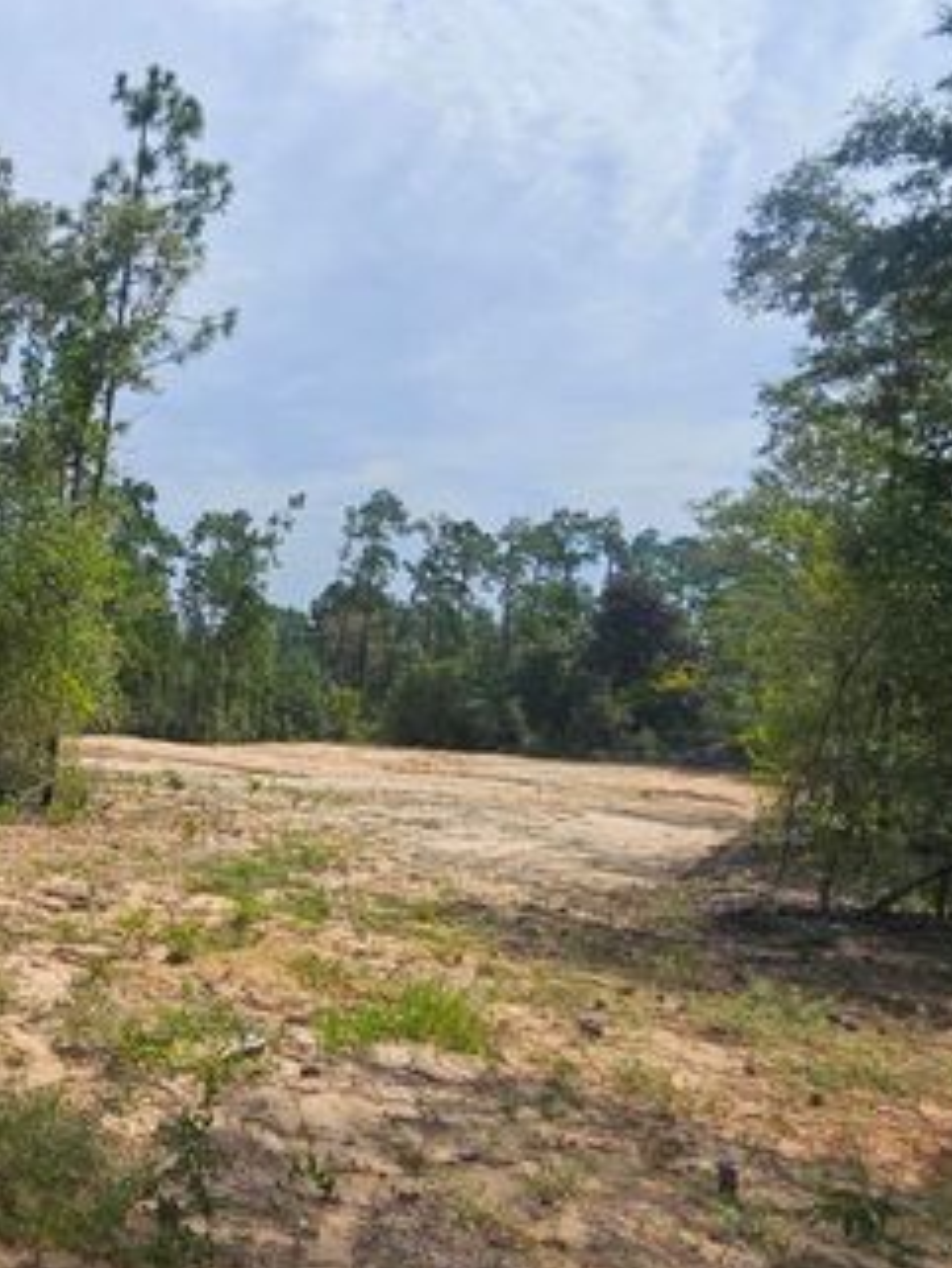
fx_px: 989
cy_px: 539
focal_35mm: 27
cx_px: 32
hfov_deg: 44.8
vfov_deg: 65.0
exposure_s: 1/5758
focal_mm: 2.2
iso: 50
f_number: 2.2
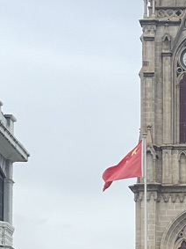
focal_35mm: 188
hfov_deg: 7.7
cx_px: 281
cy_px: 351
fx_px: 1348
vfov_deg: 10.2
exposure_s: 1/100
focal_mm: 6
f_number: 2
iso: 64
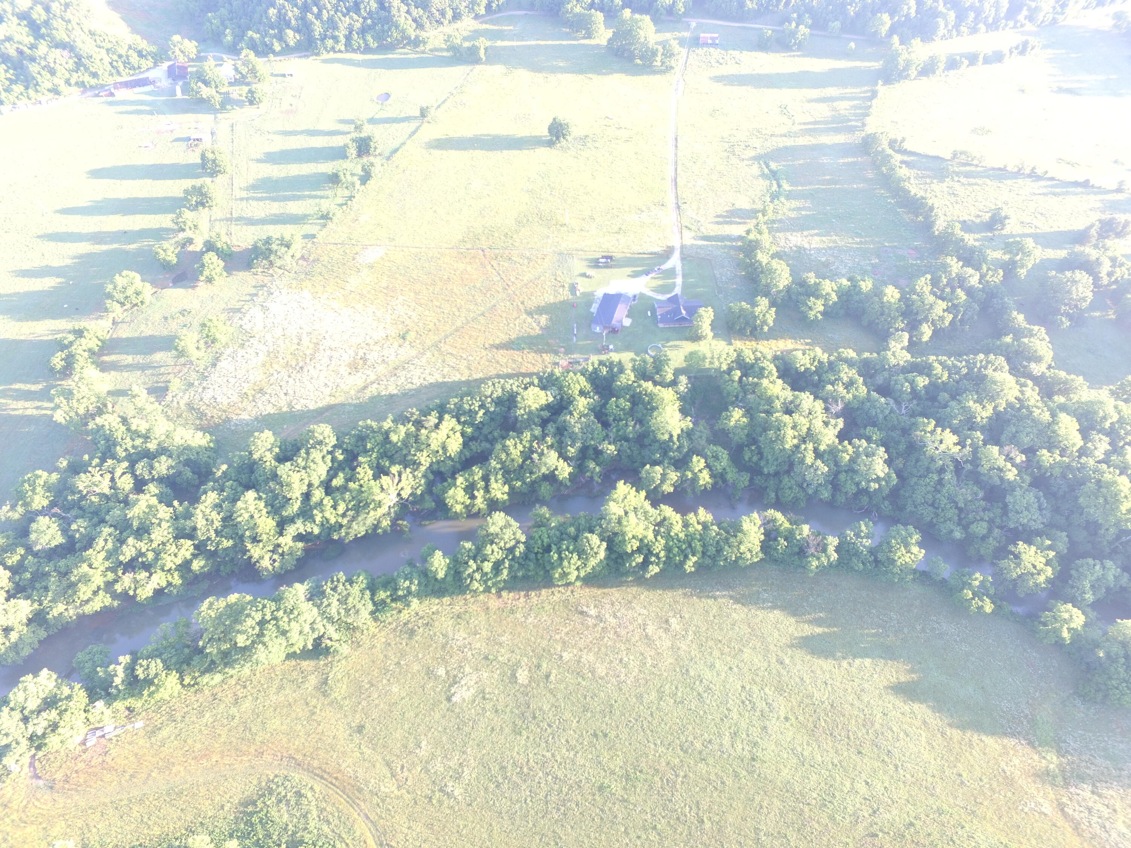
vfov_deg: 66.0
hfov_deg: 81.7
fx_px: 653
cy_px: 424
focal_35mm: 20
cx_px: 566
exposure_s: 1/25
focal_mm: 3.61
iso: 107
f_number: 2.8
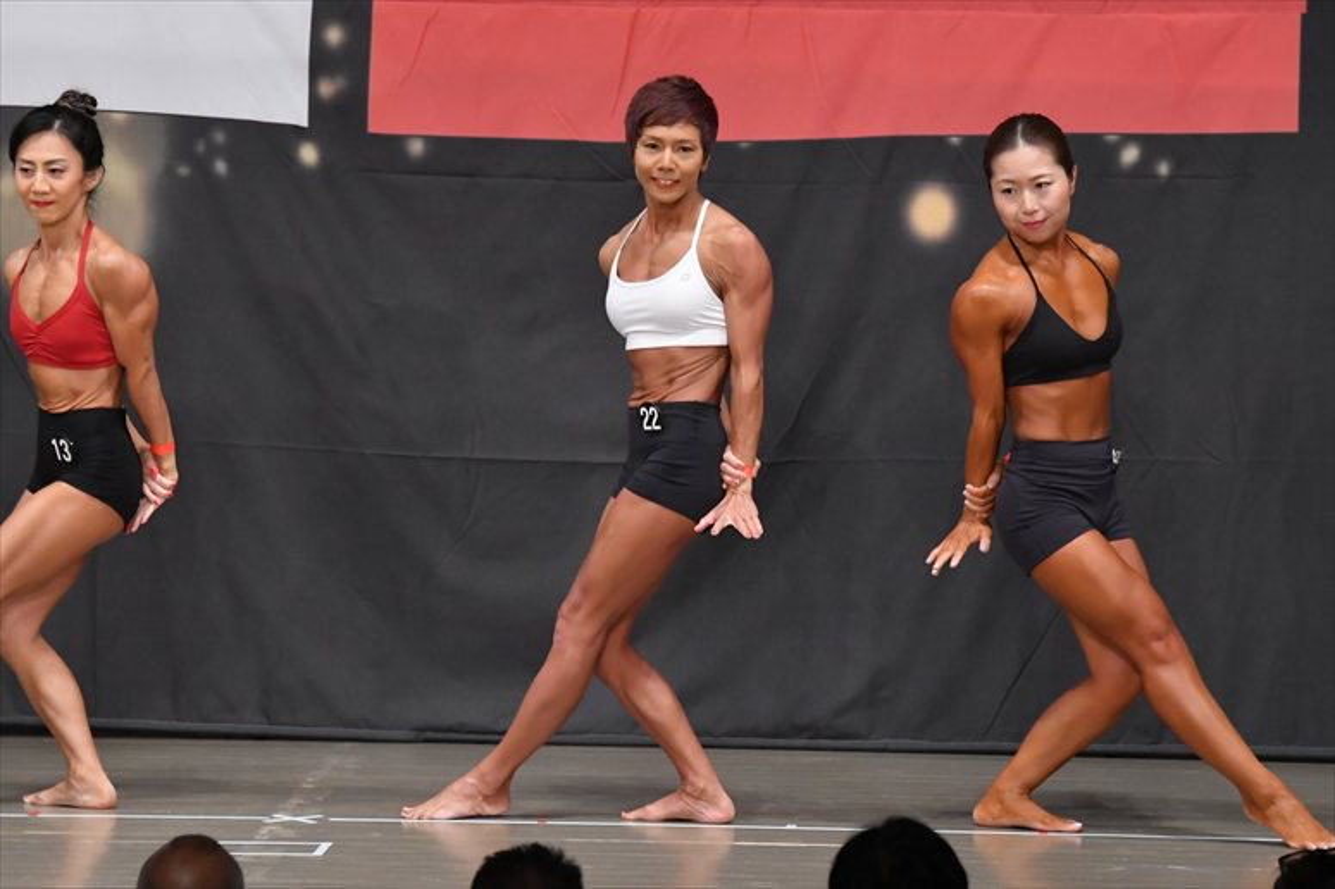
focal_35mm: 255
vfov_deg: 5.4
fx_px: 9452
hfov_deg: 8.1
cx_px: 668
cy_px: 444
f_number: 5.6
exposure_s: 1/400
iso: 5000
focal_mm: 170
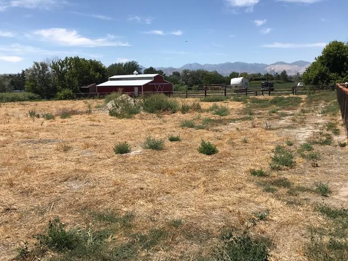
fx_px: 291
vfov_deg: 48.2
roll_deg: +2.5
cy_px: 135
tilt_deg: -10.1
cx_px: 180
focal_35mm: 29
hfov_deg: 61.7
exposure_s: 1/3425
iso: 20
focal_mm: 3.99
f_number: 1.8
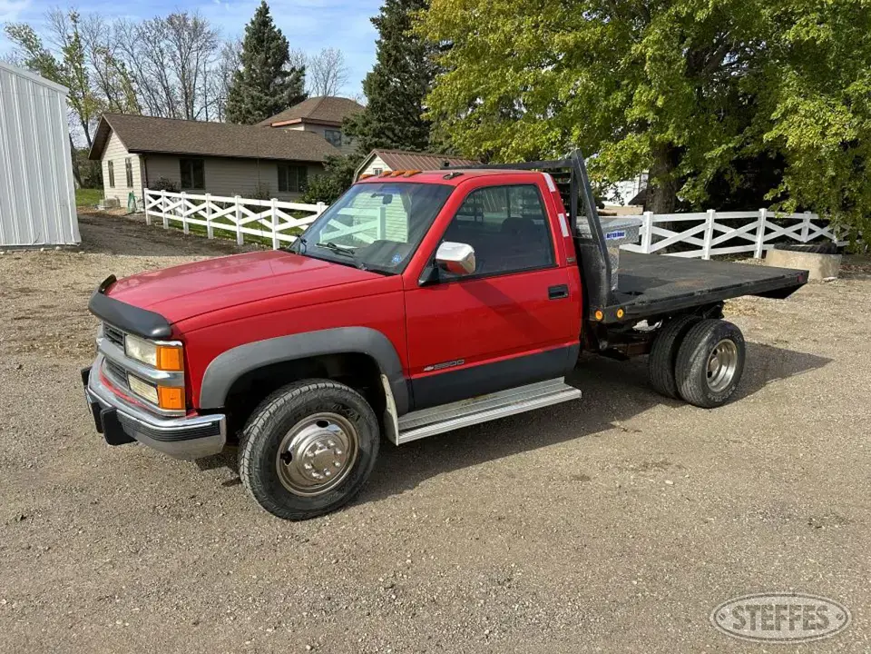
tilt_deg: -12.7
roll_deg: -2.3
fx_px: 604
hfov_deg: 71.6
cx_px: 436
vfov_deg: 56.8
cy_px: 327
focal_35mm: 24
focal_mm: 6.86
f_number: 1.78
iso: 80
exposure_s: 1/2660
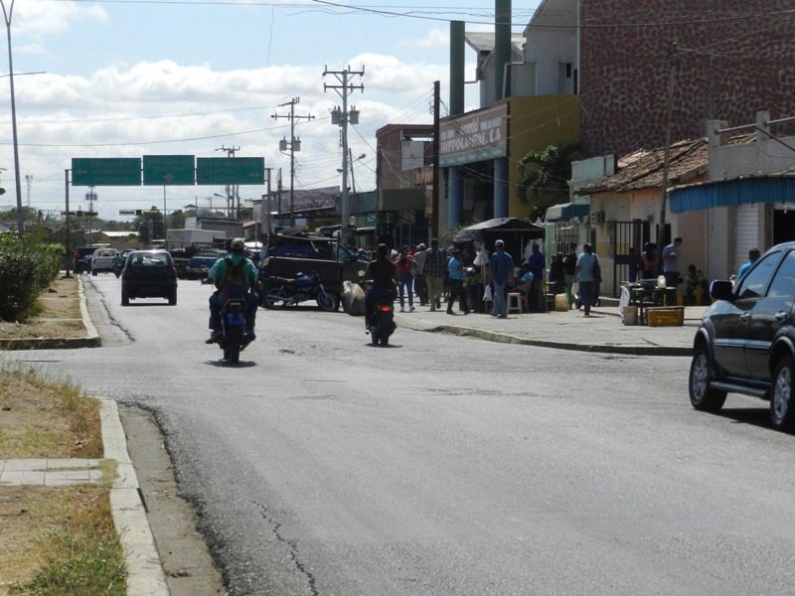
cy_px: 298
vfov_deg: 14.8
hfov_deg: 19.6
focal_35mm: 100
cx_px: 398
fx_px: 2297
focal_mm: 17.7
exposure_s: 1/1500
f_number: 4.6
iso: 160
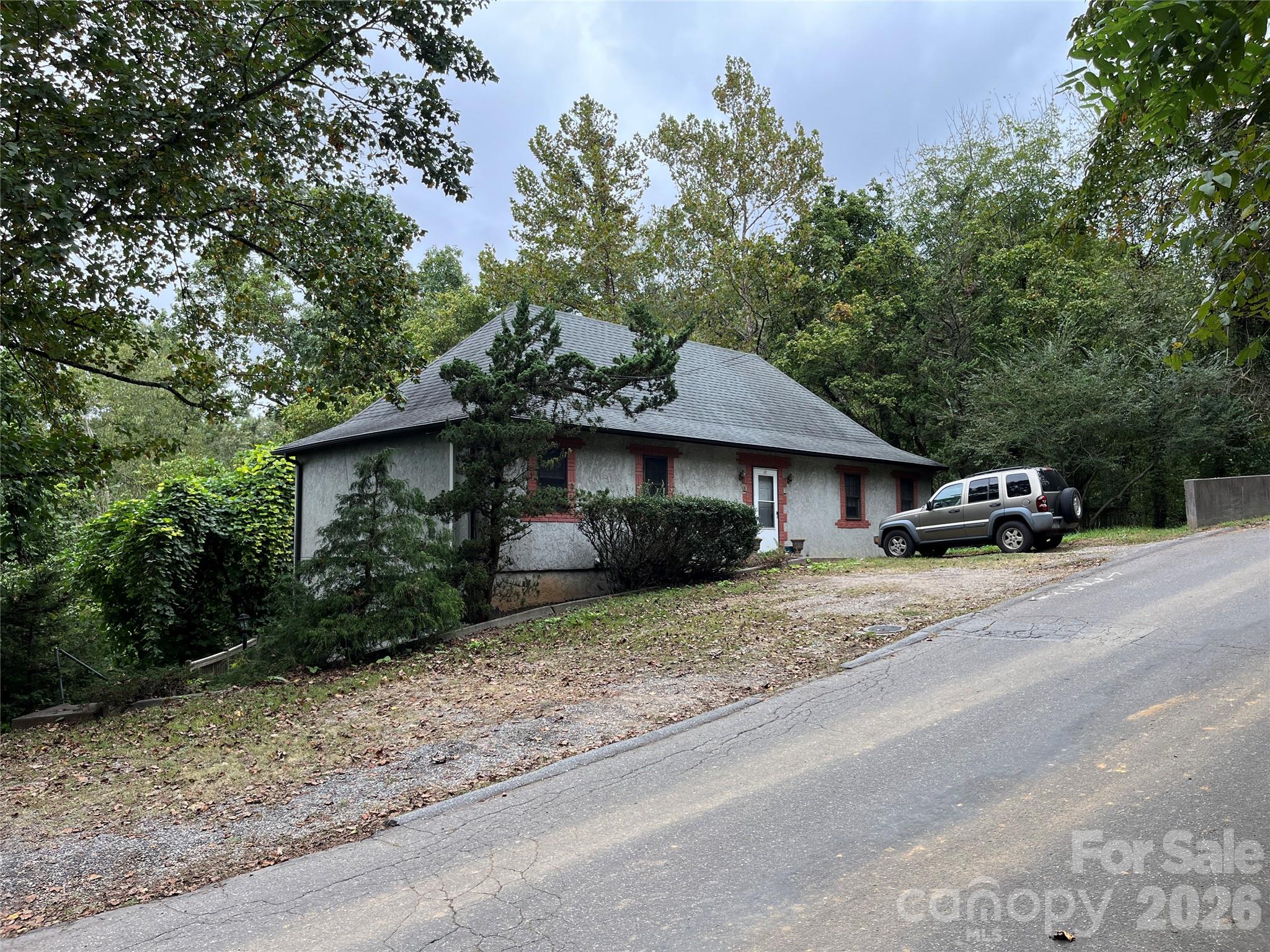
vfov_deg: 53.1
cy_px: 476
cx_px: 635
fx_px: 954
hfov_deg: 67.3
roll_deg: -0.2
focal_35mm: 26
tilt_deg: +3.8
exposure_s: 1/363
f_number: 1.6
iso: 50
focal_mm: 5.1
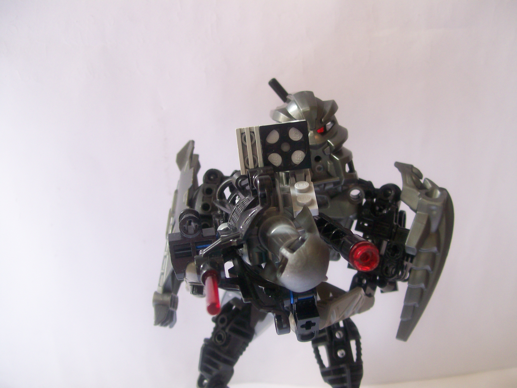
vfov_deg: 39.7
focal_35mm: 36
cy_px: 194
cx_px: 258
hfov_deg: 51.4
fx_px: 538
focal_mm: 6
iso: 97
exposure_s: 1/32
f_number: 2.7
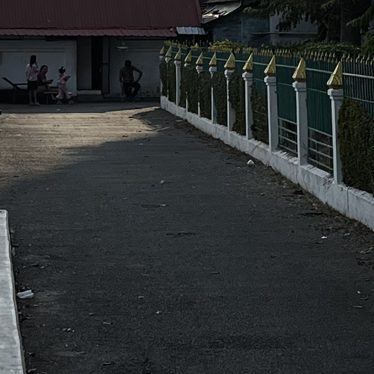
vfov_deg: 11.4
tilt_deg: +7.7
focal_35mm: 146
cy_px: -208
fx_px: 1785
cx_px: 158
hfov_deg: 12.0
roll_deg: +0.5
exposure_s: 1/11364
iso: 50
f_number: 1.5
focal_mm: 5.7
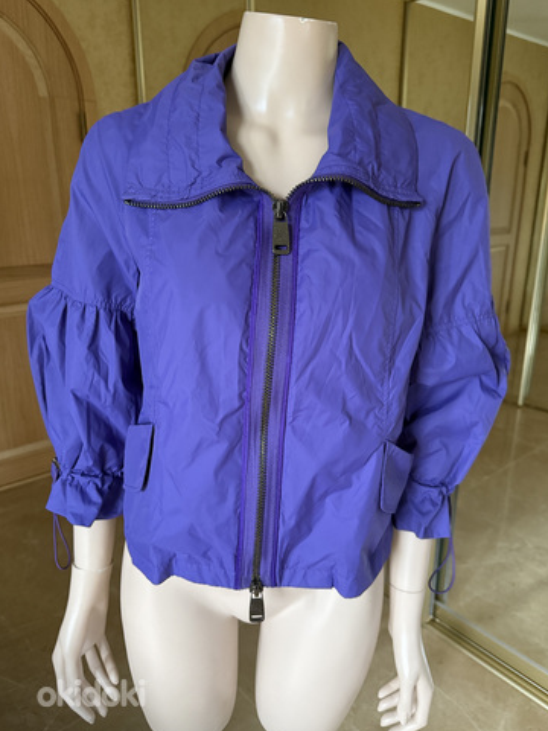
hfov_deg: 54.9
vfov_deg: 69.4
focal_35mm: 25
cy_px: 366
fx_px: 528
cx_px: 279
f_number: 1.78
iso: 800
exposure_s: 1/58
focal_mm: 6.76
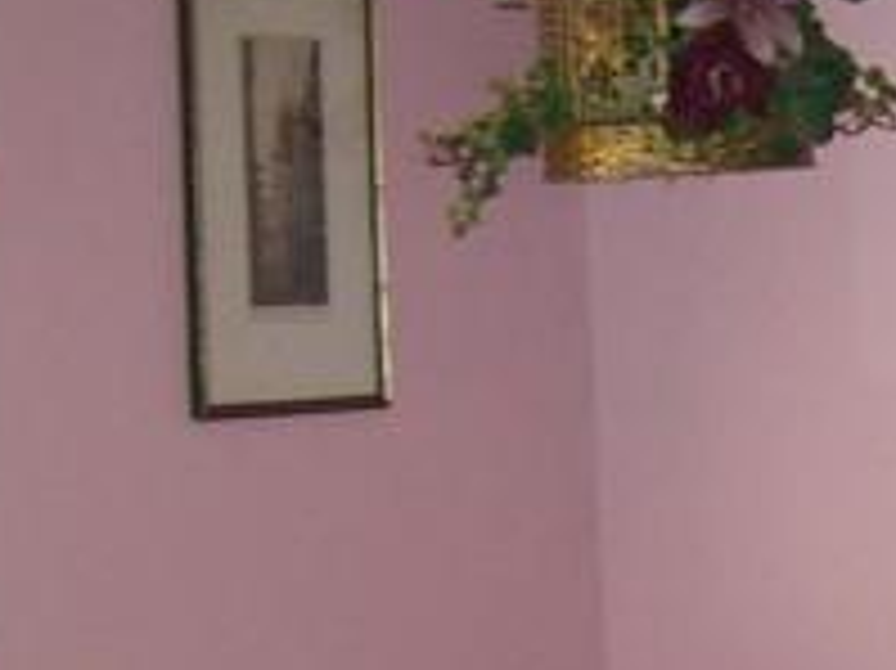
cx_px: 1445
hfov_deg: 9.7
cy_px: 1012
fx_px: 5070
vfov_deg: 7.4
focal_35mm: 196
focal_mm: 6.2
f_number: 2.7
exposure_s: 1/60
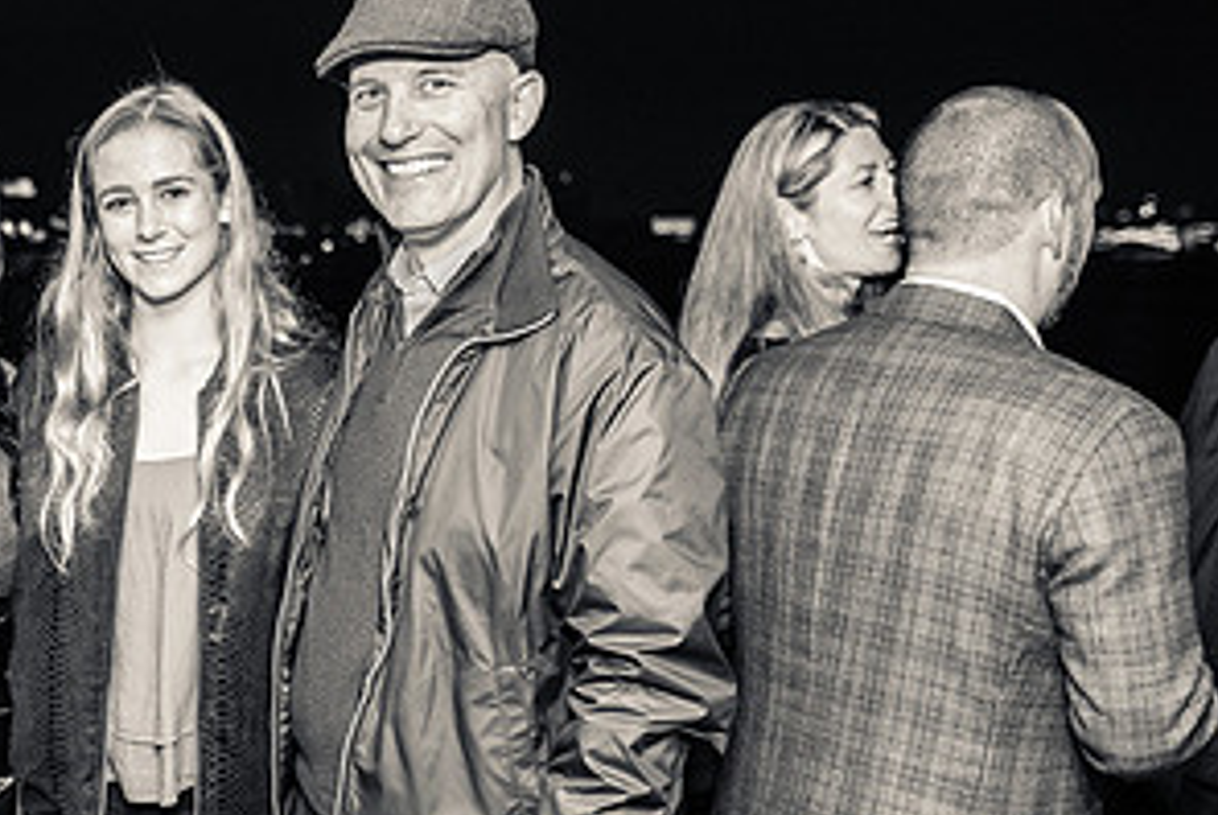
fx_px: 1592
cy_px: 521
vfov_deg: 28.6
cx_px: 107
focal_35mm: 47
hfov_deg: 38.8
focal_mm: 24
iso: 1000
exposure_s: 1/160
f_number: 2
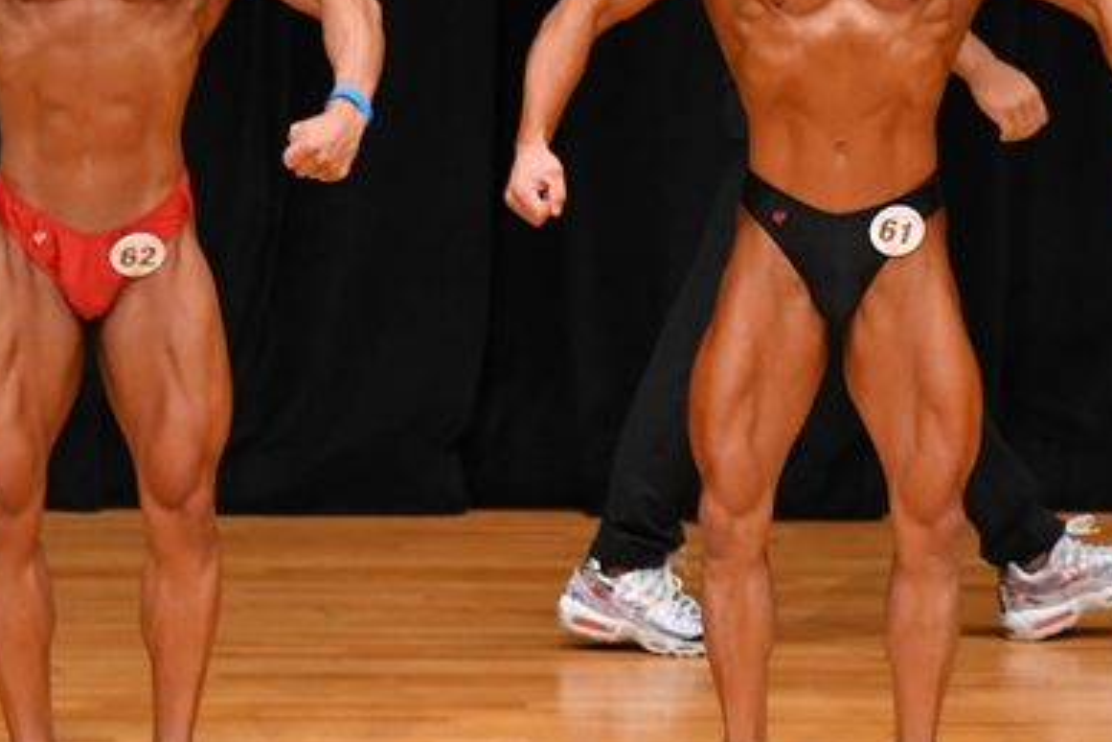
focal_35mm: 541
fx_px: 16710
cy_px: 144
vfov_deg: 2.5
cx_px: 932
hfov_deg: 3.8
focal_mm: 180
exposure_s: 1/400
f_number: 5.6
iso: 3200
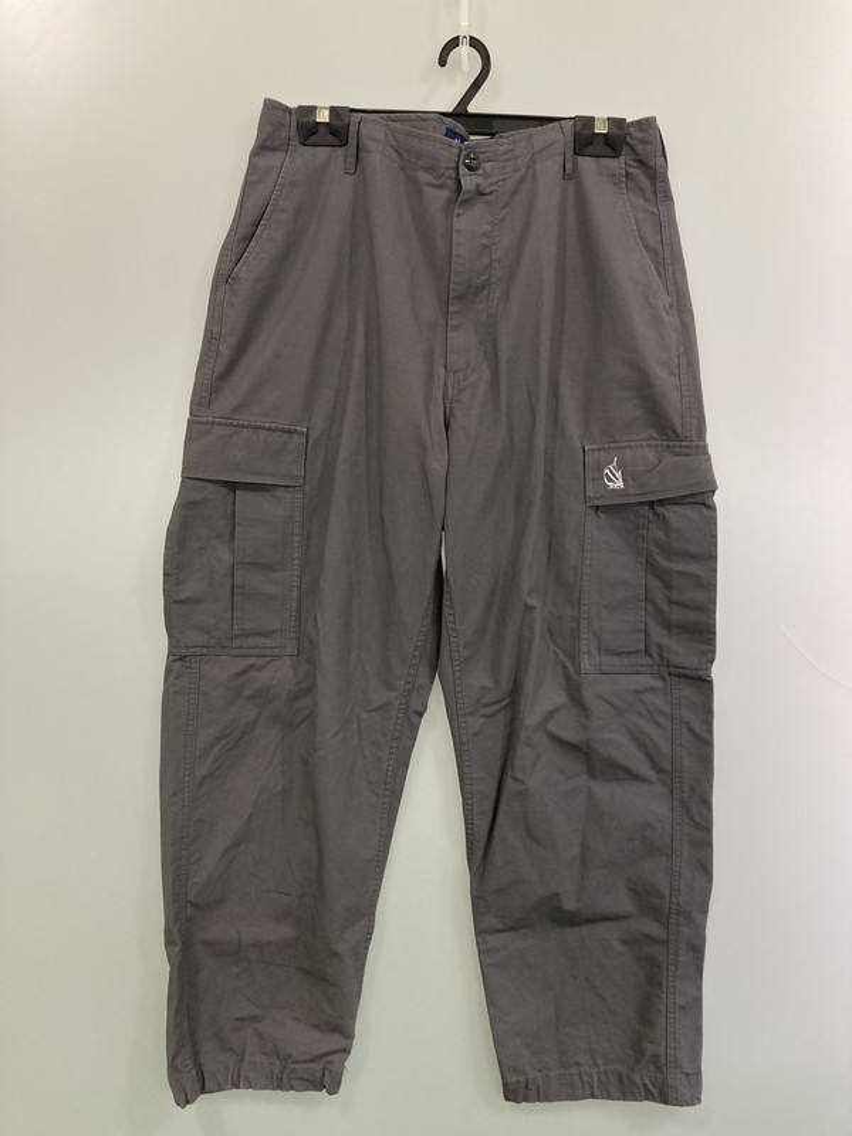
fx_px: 919
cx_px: 426
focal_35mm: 28
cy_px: 568
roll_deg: -2.1
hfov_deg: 49.7
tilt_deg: -22.4
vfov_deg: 63.4
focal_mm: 3.99
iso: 64
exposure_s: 1/50
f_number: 1.8
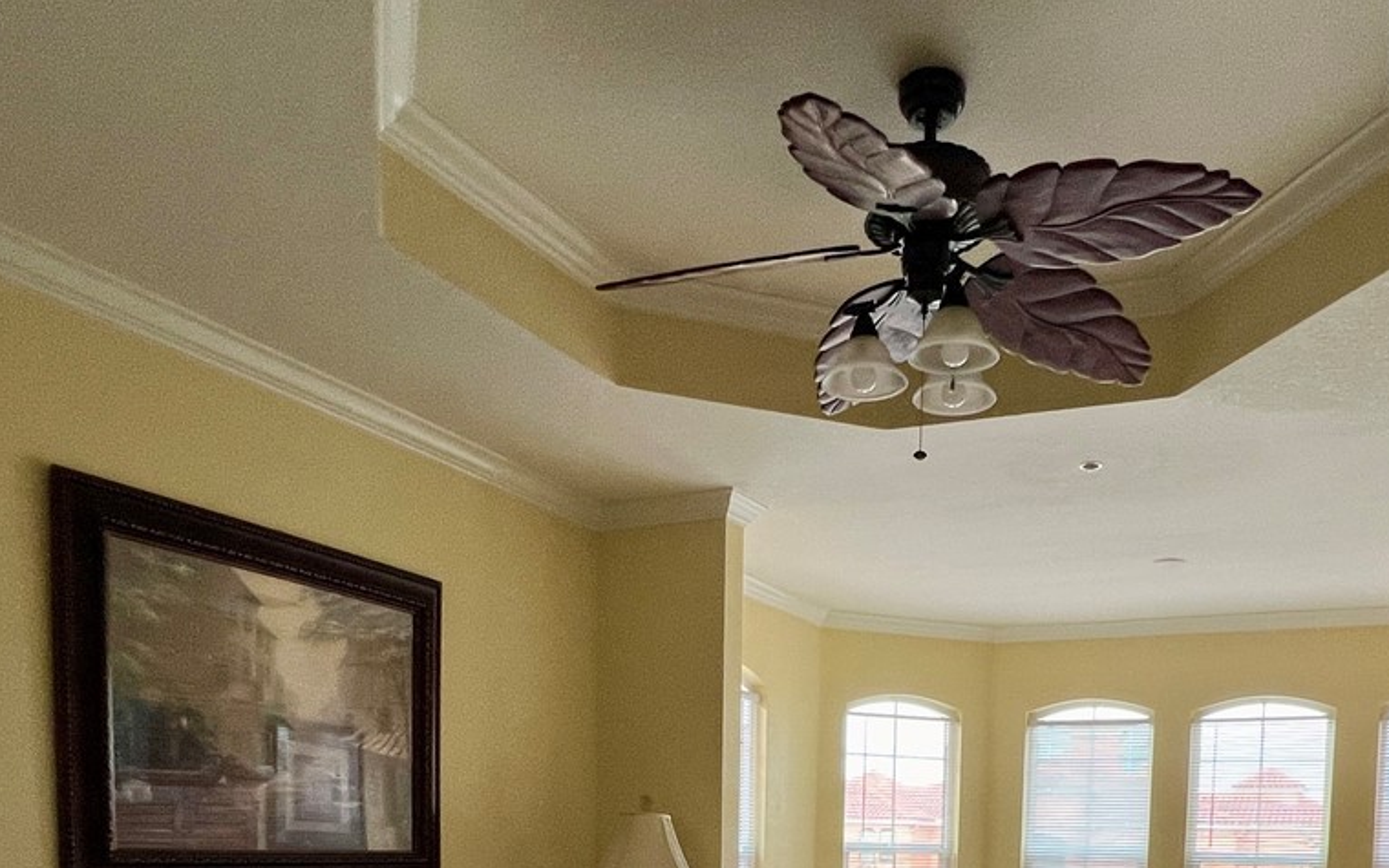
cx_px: 832
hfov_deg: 64.1
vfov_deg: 36.6
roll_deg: -1.4
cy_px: 948
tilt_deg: -5.9
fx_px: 1098
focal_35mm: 29
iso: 100
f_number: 1.8
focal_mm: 1.57
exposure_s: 1/120
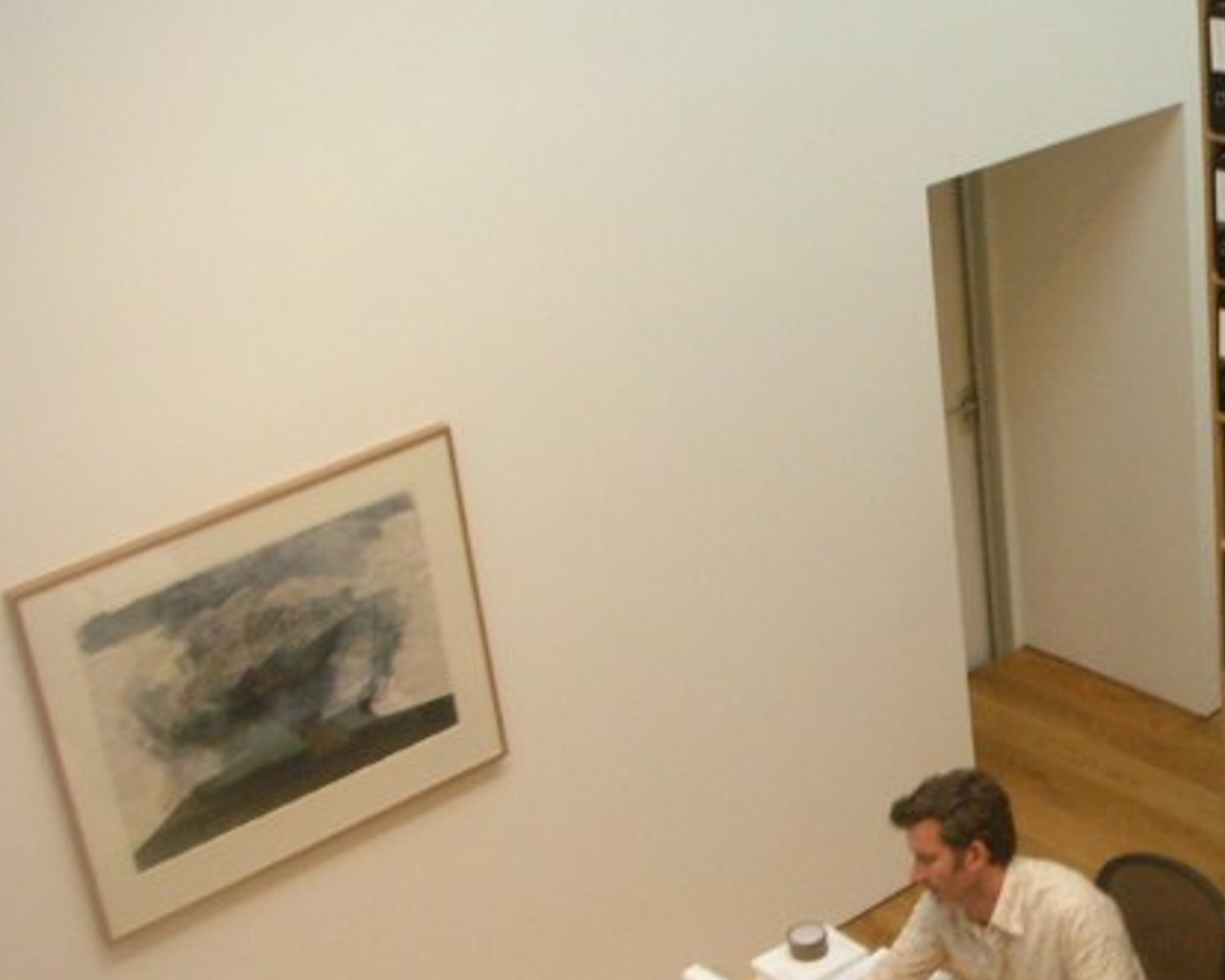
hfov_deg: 28.0
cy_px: 684
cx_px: 1012
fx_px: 2392
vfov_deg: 23.0
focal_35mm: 66
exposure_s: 1/50
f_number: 3
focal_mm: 5.8
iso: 200
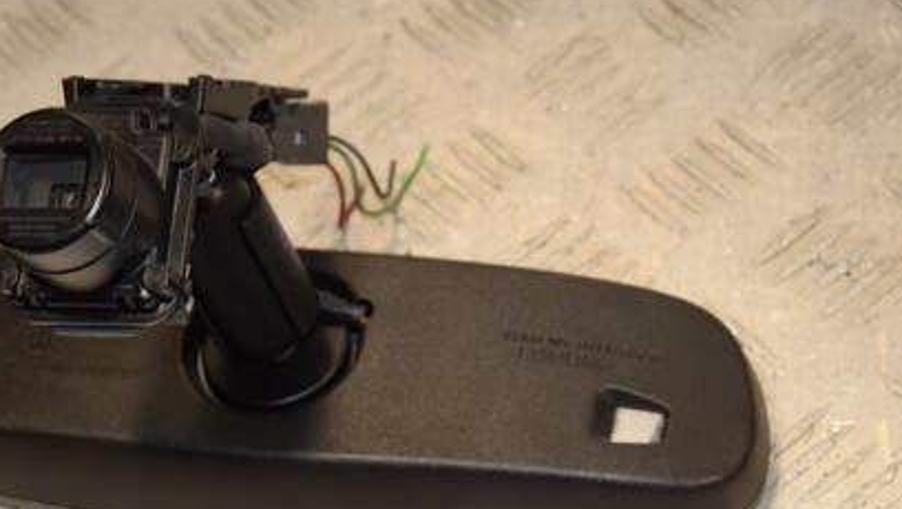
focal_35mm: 134
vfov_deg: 9.1
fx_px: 3207
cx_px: 254
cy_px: 288
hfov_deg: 16.0
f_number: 7.1
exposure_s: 1/200
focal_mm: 58
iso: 800
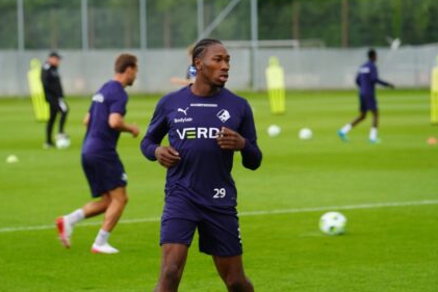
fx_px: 2081
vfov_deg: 8.0
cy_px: 145
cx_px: 205
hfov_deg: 12.0
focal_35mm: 171
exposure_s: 1/200
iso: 100
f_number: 4
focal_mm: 160
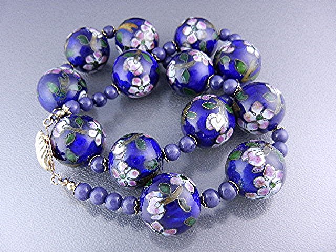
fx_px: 330
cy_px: 126
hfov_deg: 54.0
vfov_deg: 41.8
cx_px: 168
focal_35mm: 34
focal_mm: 6.2
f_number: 3.6
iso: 400
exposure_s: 1/17
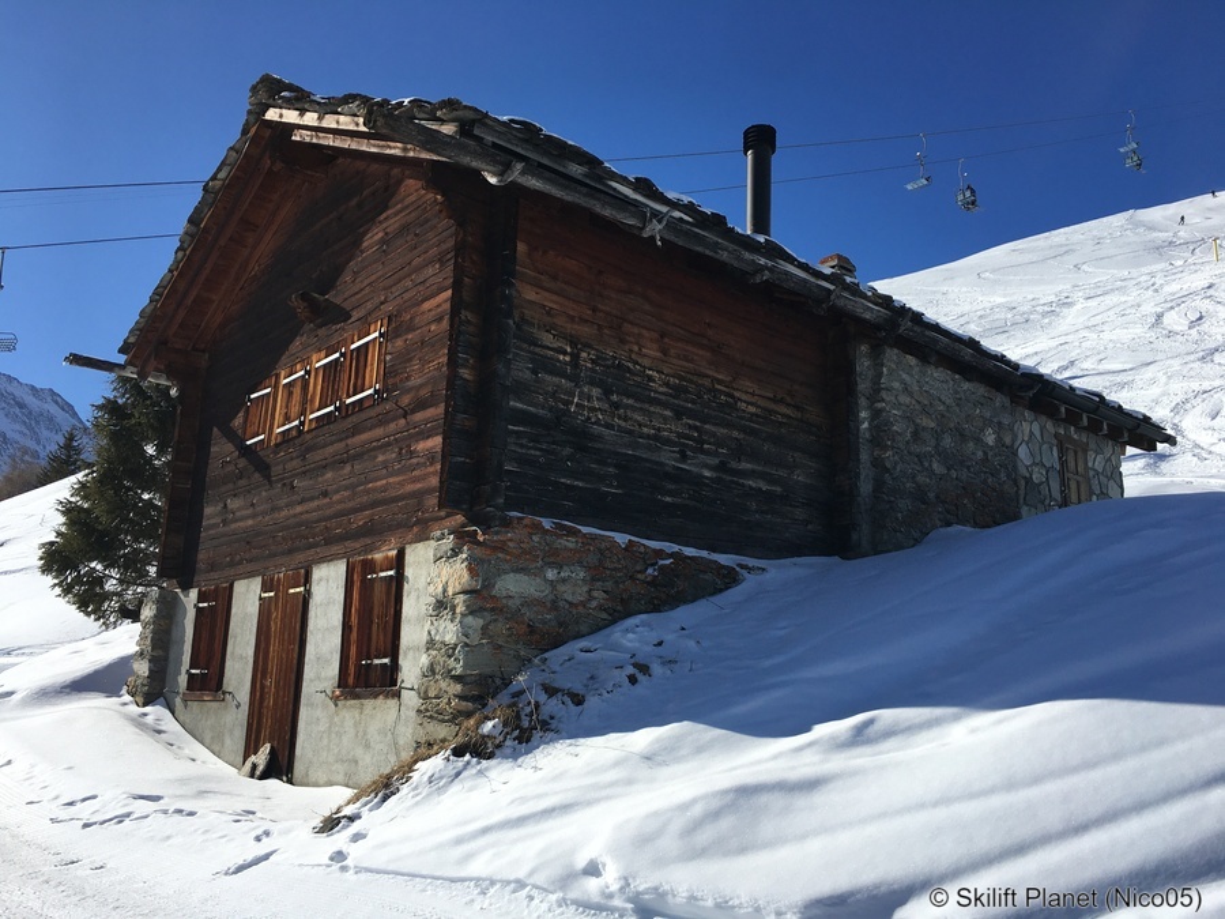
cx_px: 612
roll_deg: -0.5
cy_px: 460
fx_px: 1026
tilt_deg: +12.1
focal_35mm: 29
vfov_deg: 48.2
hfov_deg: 61.7
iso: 25
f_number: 2.2
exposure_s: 1/2481
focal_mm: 4.15
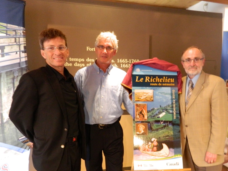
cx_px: 142
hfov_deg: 53.4
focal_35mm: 34
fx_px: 224
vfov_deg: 41.3
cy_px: 111
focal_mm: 4.5
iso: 400
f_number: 3.1
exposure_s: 1/4
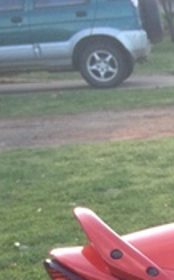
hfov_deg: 6.9
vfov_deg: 11.7
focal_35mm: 170
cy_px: 432
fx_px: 1293
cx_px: 533
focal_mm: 4.28
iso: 50
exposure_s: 1/245
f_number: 2.4
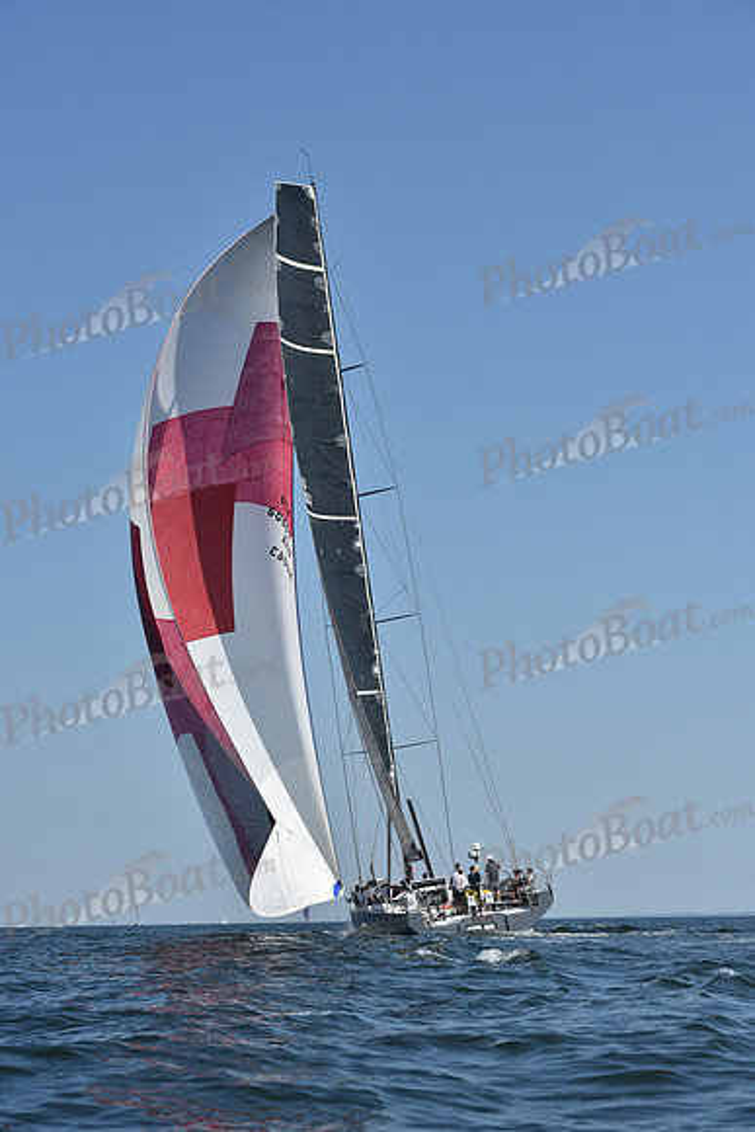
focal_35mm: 82
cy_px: 566
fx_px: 2578
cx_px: 378
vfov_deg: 24.8
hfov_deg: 16.7
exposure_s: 1/1250
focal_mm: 82
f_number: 9
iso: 250
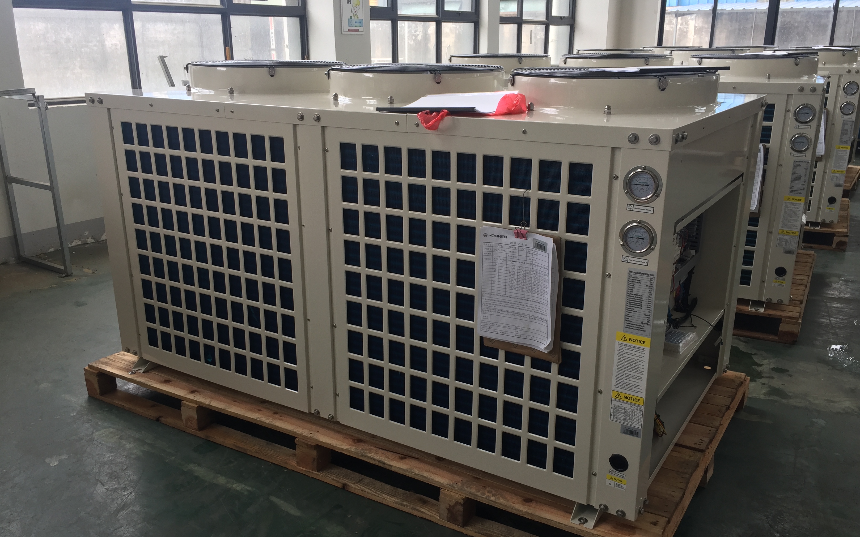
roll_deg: -0.7
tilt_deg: -16.1
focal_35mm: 31
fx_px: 727
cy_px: 291
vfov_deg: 40.6
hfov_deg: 61.2
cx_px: 430
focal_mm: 4.15
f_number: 2.2
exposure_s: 1/121
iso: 32
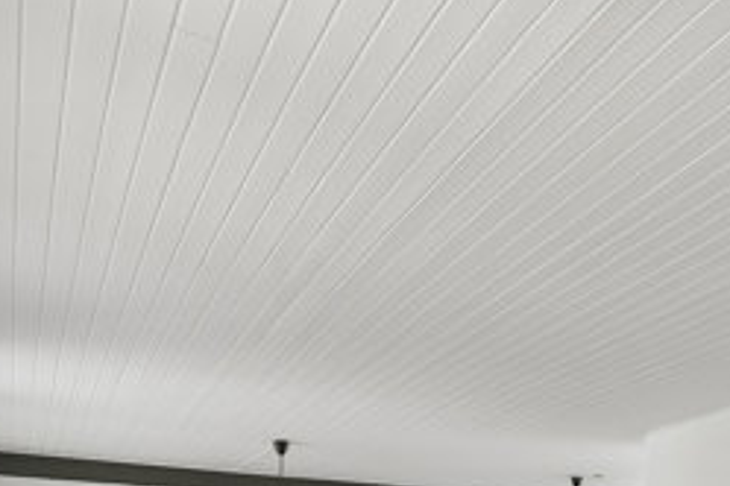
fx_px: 912
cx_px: 683
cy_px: 625
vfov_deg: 25.8
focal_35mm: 45
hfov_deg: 39.8
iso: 800
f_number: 5.6
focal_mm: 14
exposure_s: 1/320
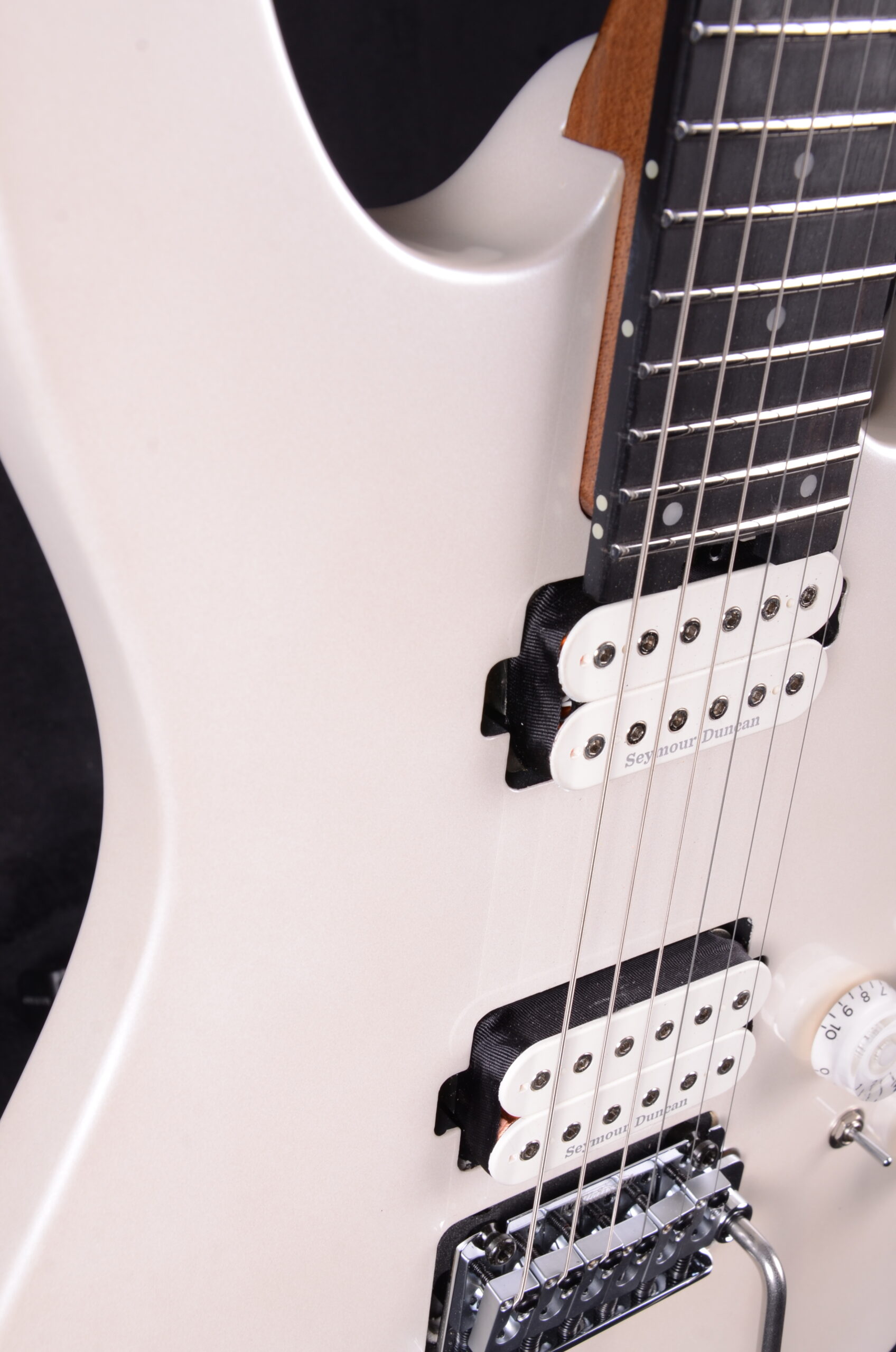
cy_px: 676
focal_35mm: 52
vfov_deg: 37.9
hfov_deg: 25.6
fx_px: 1968
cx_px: 448
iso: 200
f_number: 13
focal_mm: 35
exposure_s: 1/200
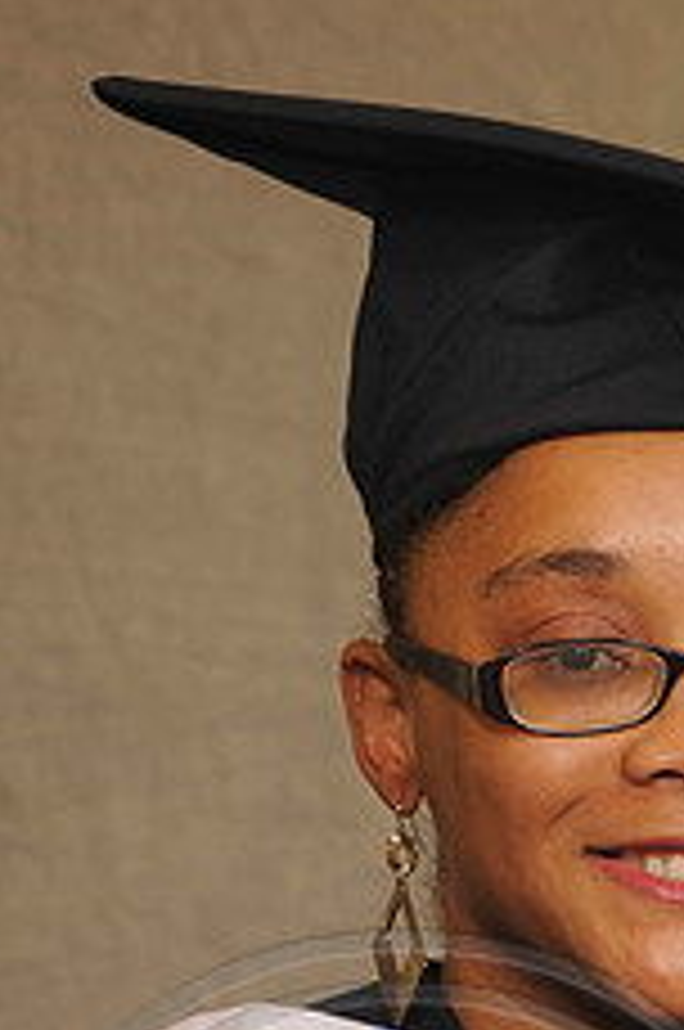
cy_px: 787
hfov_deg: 4.9
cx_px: 596
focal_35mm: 280
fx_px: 8003
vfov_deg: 7.4
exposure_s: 1/60
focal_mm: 95
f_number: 6.3
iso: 200
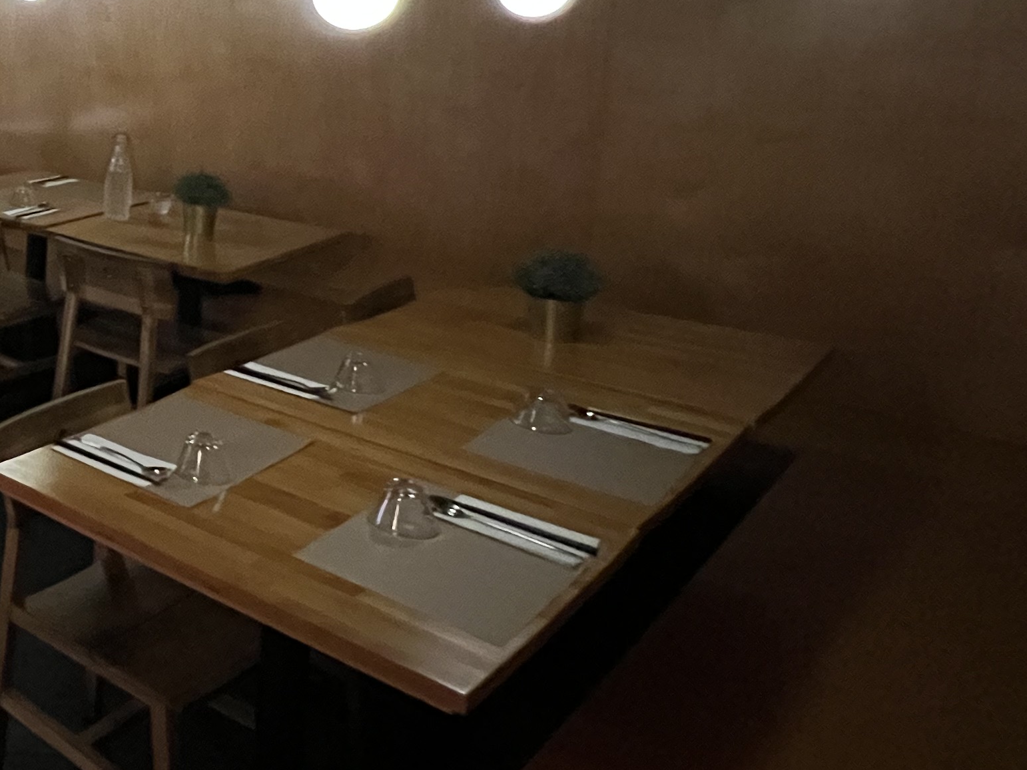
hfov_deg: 38.2
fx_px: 1009
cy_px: 121
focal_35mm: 34
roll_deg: +1.7
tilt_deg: -8.8
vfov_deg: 39.6
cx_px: -235
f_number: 1.8
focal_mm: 1.57
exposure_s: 1/30
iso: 1250
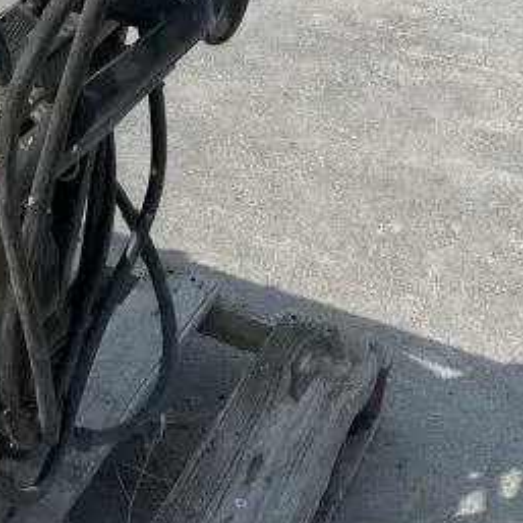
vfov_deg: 19.9
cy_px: 69
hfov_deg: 17.8
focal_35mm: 86
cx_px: -289
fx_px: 1470
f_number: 1.6
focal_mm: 5.1
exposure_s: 1/4202
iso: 32
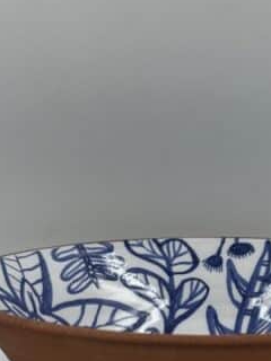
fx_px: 1253
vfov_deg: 16.3
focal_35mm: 120
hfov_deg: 12.3
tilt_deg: -11.8
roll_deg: -1.3
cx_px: 210
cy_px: 292
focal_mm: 6.86
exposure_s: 1/406
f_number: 1.78
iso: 64
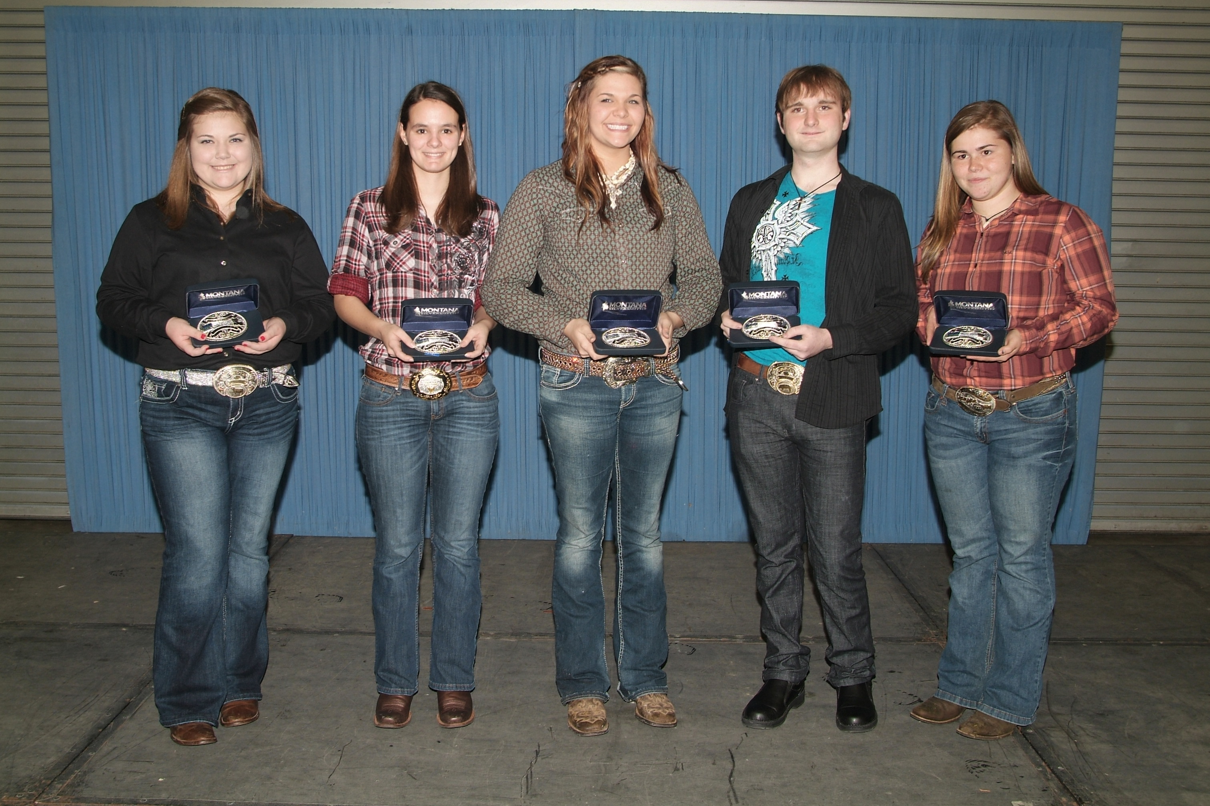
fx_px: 1210
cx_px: 605
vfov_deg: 36.9
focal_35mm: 36
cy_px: 403
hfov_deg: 53.1
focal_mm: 24
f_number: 5.6
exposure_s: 1/60
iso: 400
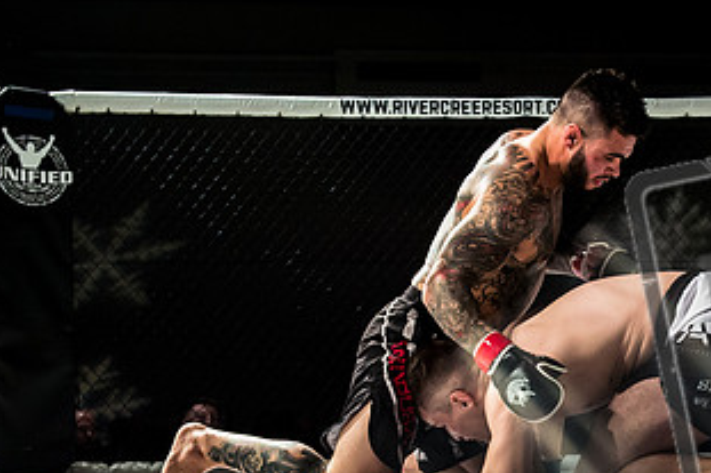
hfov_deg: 26.3
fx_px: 1500
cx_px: 543
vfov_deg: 17.6
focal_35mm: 76
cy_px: 455
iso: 1600
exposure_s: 1/640
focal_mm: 36
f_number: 4.5
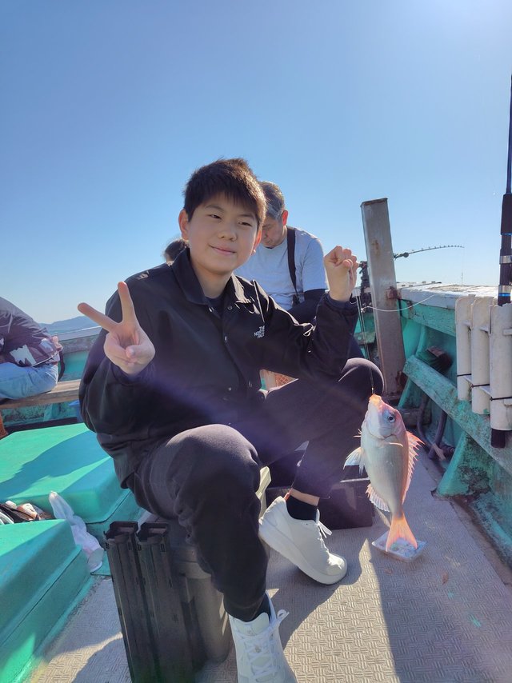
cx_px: 256
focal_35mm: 23
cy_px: 342
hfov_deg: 58.9
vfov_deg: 73.9
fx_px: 454
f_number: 1.9
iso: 50
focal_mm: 5.6
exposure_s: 1/1424
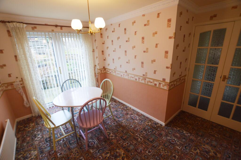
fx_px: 100
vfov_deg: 77.2
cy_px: 80
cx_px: 120
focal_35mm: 15
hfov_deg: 100.4
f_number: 3.5
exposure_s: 1/60
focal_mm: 10
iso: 500
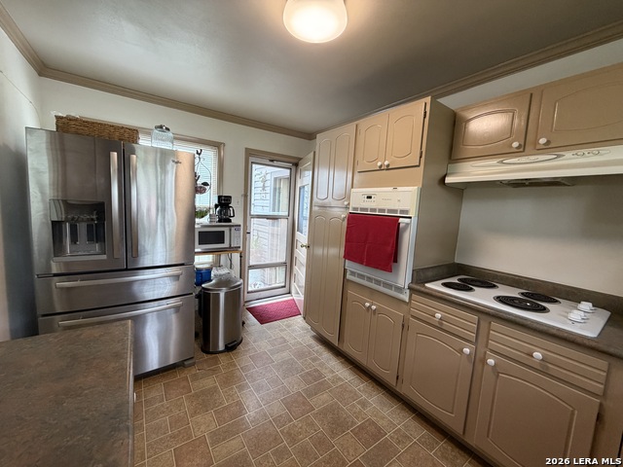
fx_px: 252
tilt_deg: -5.7
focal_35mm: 14
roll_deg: -3.1
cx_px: 312
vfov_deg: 85.7
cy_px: 234
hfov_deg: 102.1
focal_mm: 2.22
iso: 250
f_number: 2.2
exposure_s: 1/60
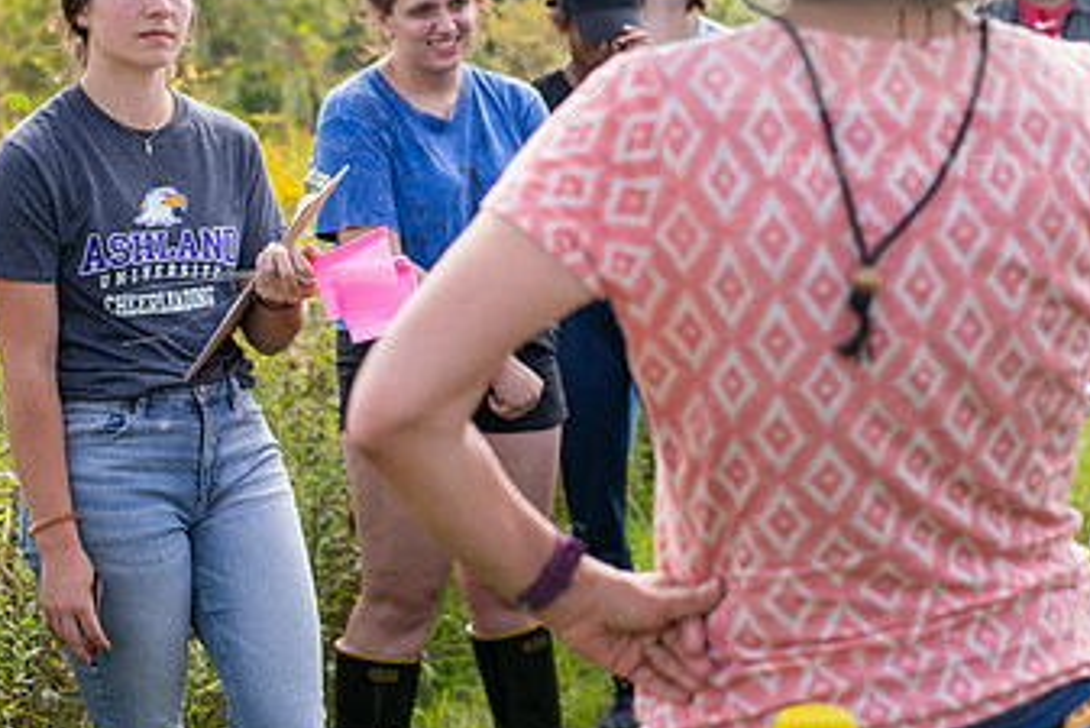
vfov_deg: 15.9
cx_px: 611
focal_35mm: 86
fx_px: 2605
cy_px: 231
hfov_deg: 23.6
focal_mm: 50
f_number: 3.2
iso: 100
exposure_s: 1/320
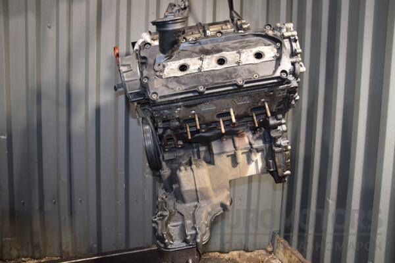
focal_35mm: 27
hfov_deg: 67.4
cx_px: 198
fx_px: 296
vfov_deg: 47.9
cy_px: 132
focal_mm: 18
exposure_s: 1/60
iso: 800
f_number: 5
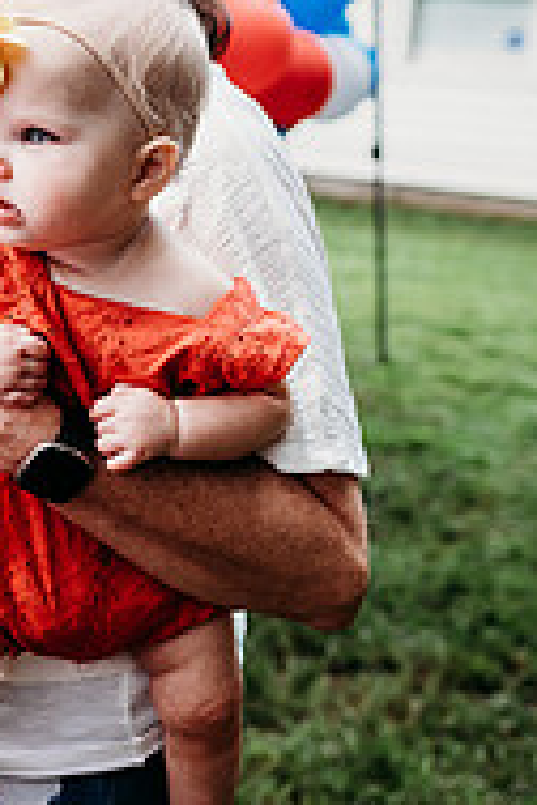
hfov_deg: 22.4
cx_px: -64
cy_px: 298
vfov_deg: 34.9
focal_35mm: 57
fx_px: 1275
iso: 160
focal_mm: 24
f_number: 2.5
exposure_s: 1/250
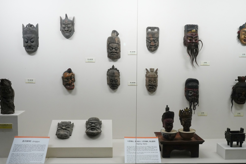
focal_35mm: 40
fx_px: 273
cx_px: 123
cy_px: 82
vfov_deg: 33.4
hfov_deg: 48.5
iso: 5000
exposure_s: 1/100
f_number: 16
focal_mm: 40
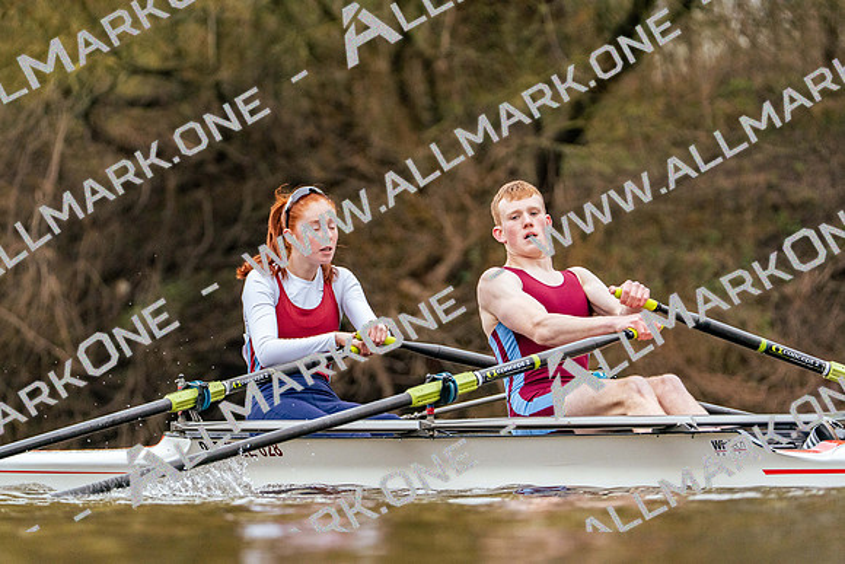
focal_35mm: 407
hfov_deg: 5.1
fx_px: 9555
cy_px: 282
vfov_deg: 3.4
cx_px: 422
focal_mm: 407
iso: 5000
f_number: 6.3
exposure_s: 1/2000
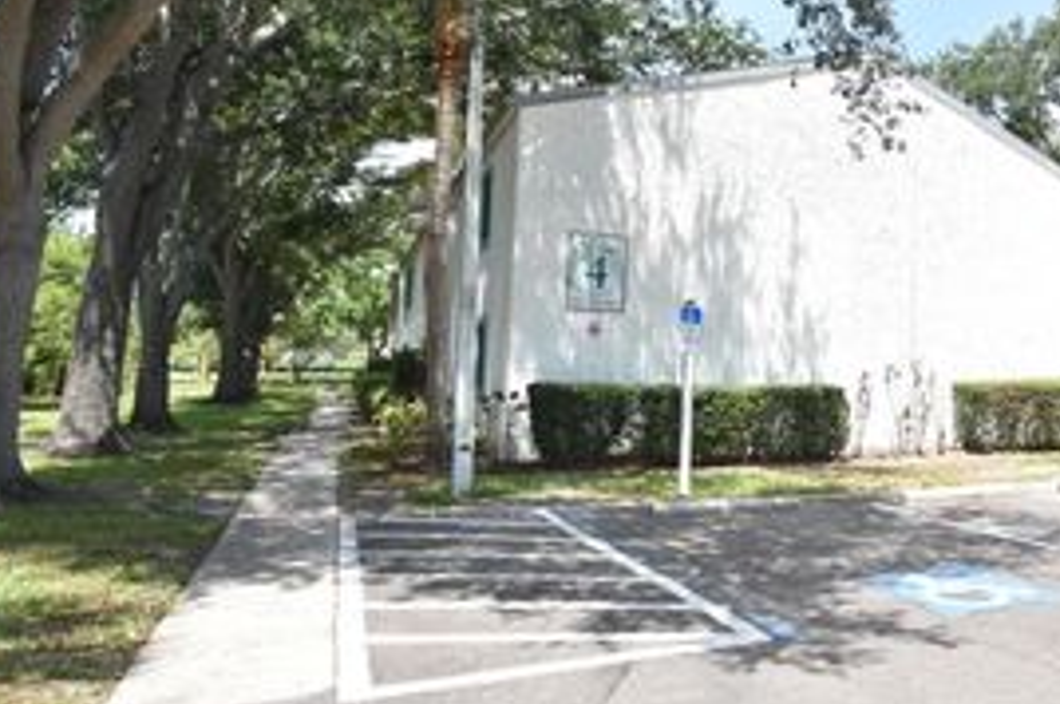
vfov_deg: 46.2
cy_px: 322
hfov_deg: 59.6
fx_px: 823
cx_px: 870
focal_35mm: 28
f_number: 3.5
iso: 800
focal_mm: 10
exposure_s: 1/4000
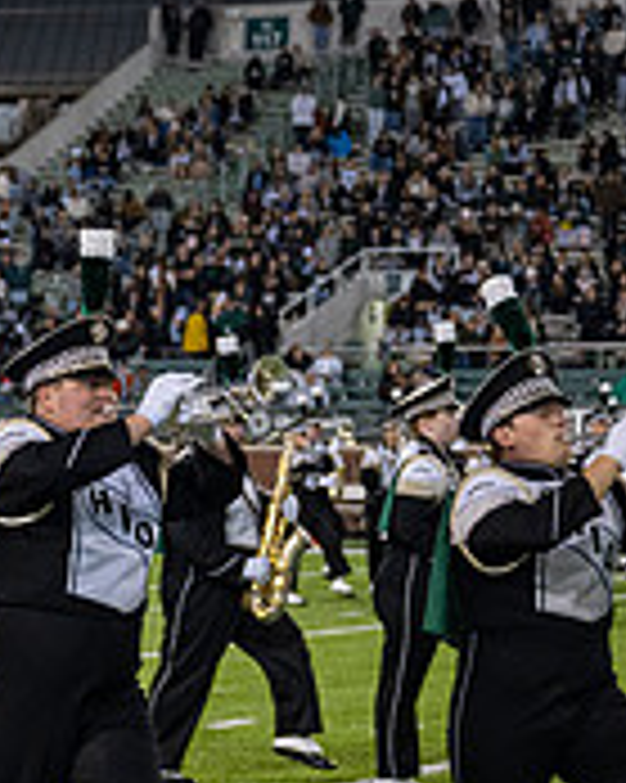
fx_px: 3546
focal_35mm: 153
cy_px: 664
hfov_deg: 9.4
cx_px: -631
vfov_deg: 12.5
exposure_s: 1/500
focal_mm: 49
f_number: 3.2
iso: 1250
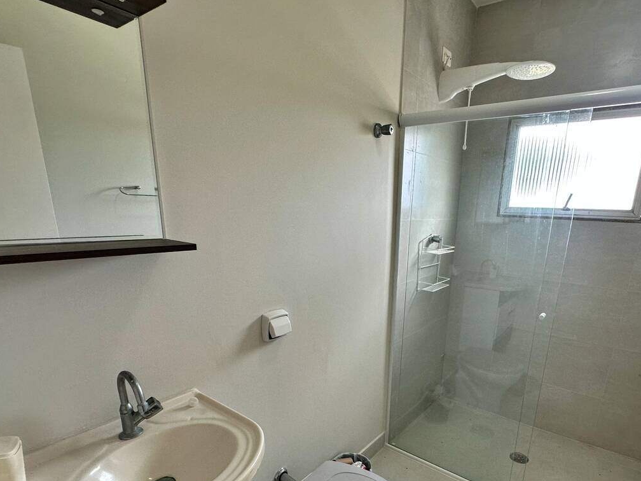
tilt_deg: -16.2
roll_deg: -1.8
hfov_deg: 81.2
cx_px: 369
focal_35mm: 20
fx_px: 370
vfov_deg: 64.6
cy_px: 312
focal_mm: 2.22
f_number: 2.2
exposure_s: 1/120
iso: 160
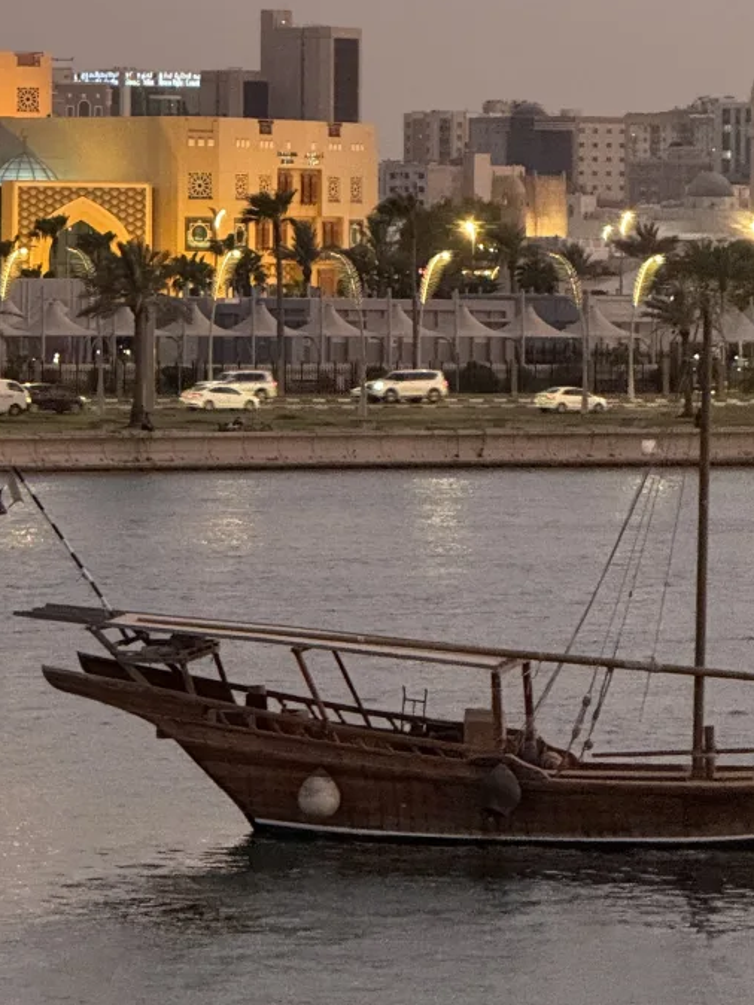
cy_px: -27
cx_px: 88
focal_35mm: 256
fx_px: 7437
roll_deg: -0.1
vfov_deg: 7.7
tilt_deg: +2.7
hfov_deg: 5.8
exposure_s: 1/57
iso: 640
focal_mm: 15.66
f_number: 2.8
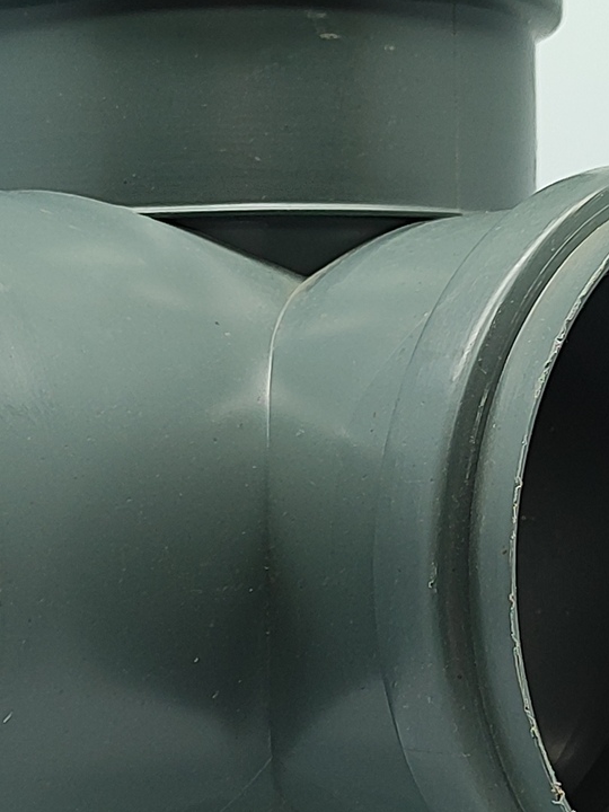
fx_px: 1501
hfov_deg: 22.9
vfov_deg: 29.9
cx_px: 235
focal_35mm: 64
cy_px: 573
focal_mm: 5.89
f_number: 1.89
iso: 160
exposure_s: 1/160
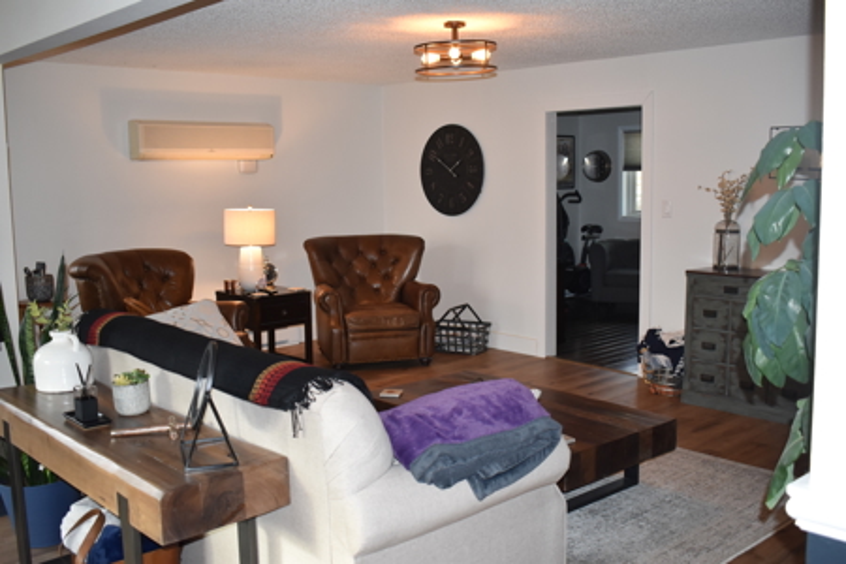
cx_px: 423
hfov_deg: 53.1
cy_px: 282
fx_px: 846
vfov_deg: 36.9
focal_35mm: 36
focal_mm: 24
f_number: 3.8
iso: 800
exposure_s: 1/60
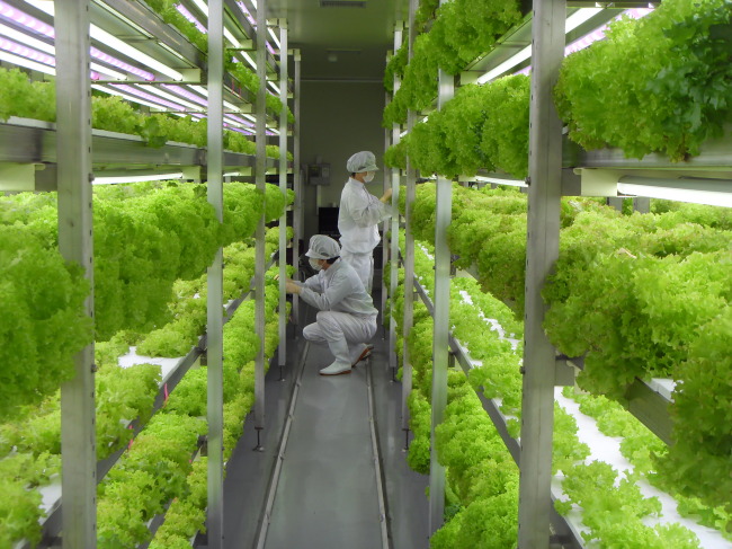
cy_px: 274
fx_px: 1057
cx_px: 366
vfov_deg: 29.1
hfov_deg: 38.2
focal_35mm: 50
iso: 100
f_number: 3.8
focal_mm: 8.8
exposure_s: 1/90
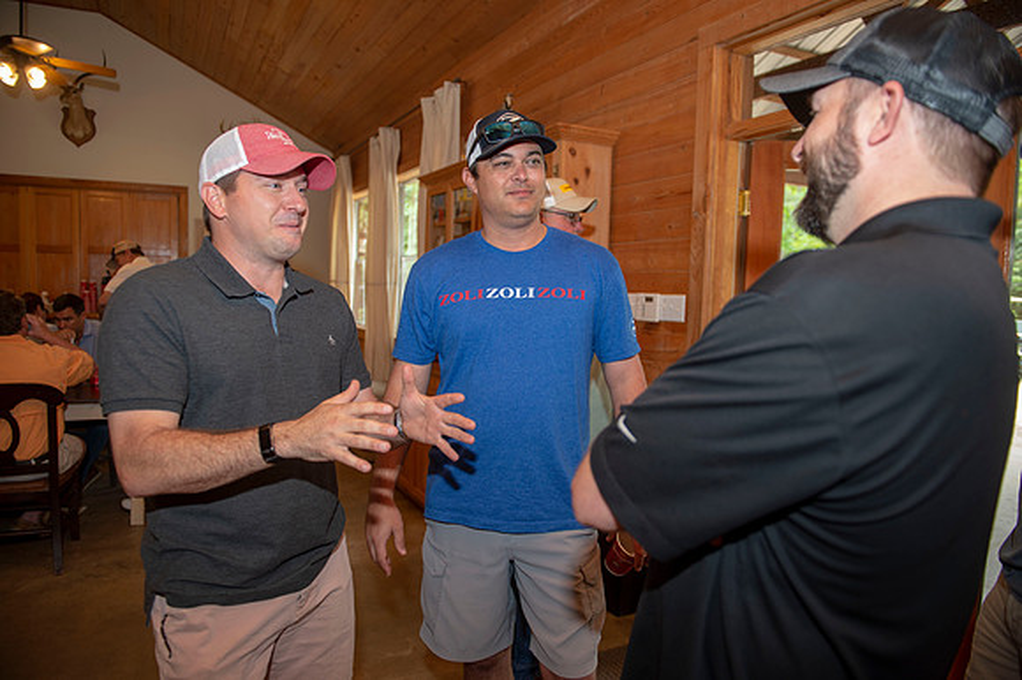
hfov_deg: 73.8
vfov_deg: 53.1
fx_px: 681
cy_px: 340
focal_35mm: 24
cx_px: 511
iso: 250
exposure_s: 1/60
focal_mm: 24
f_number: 3.2
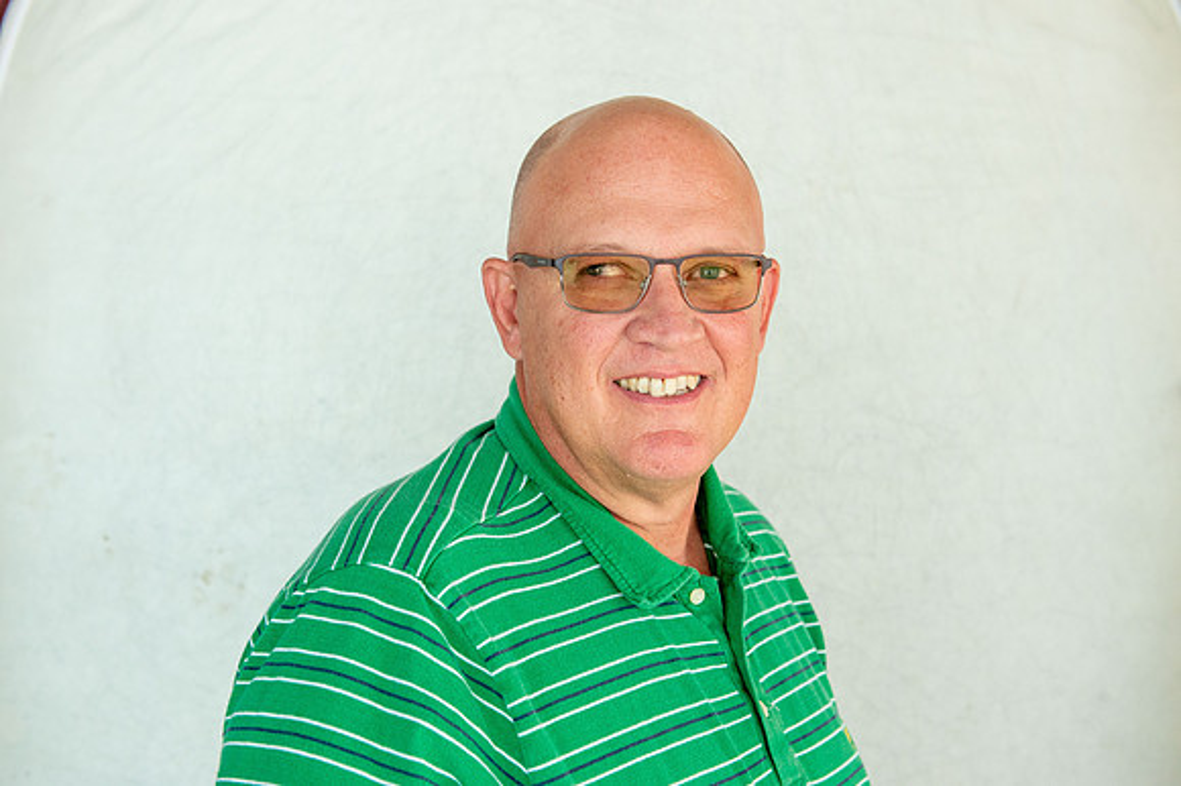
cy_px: 393
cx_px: 590
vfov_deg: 27.0
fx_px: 1639
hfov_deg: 39.6
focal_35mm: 50
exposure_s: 1/400
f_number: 5.6
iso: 1600
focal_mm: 50
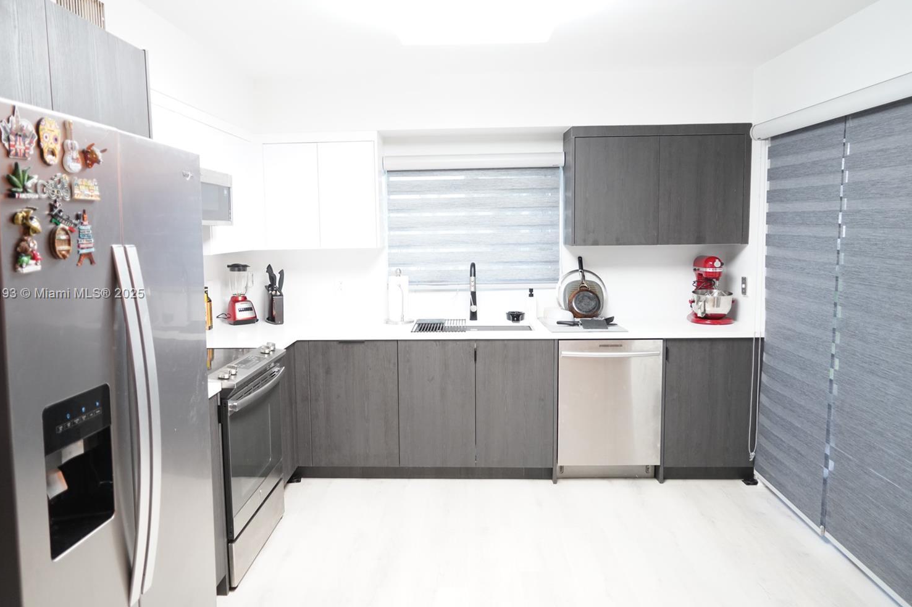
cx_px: 440
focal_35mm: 26
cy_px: 294
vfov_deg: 49.5
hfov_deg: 69.4
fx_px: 658
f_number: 3.5
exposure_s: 1/30
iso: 2000
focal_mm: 24
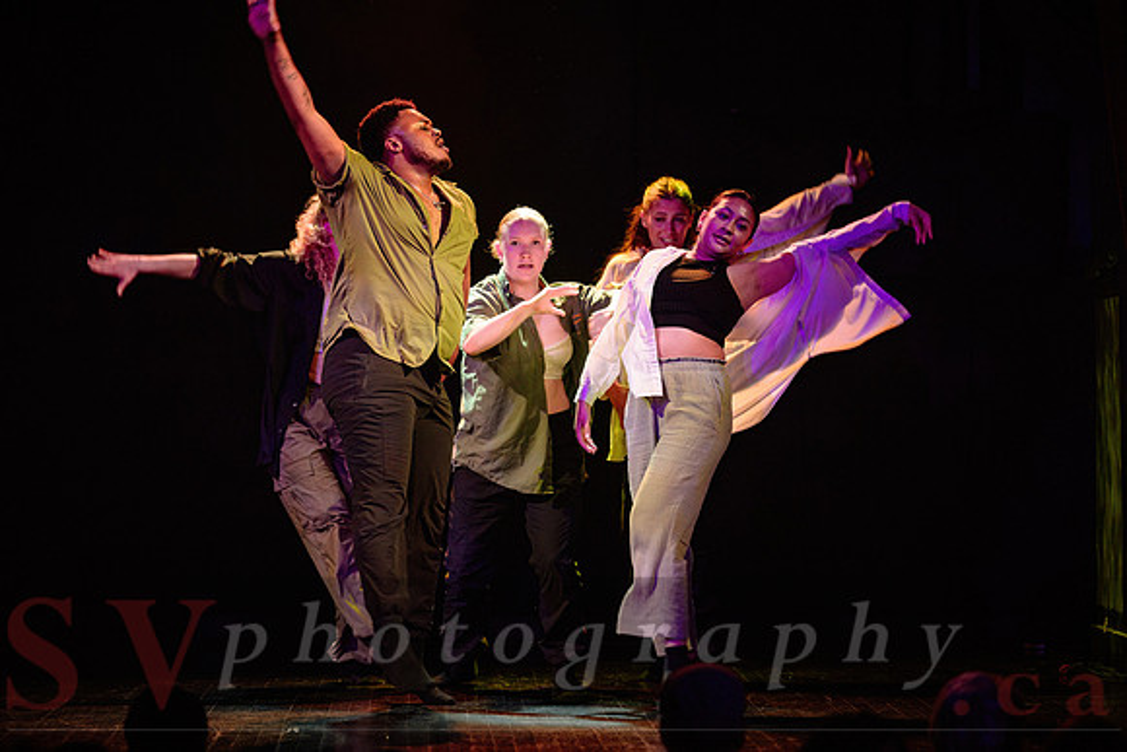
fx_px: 4981
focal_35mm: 159
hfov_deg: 12.9
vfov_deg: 8.6
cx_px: 564
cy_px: 399
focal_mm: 150
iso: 1600
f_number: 2.8
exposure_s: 1/320
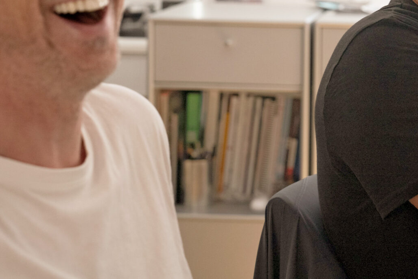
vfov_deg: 9.3
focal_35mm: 147
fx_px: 1707
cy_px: 40
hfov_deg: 13.7
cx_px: 465
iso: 800
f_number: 4.5
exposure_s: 1/125
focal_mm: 59
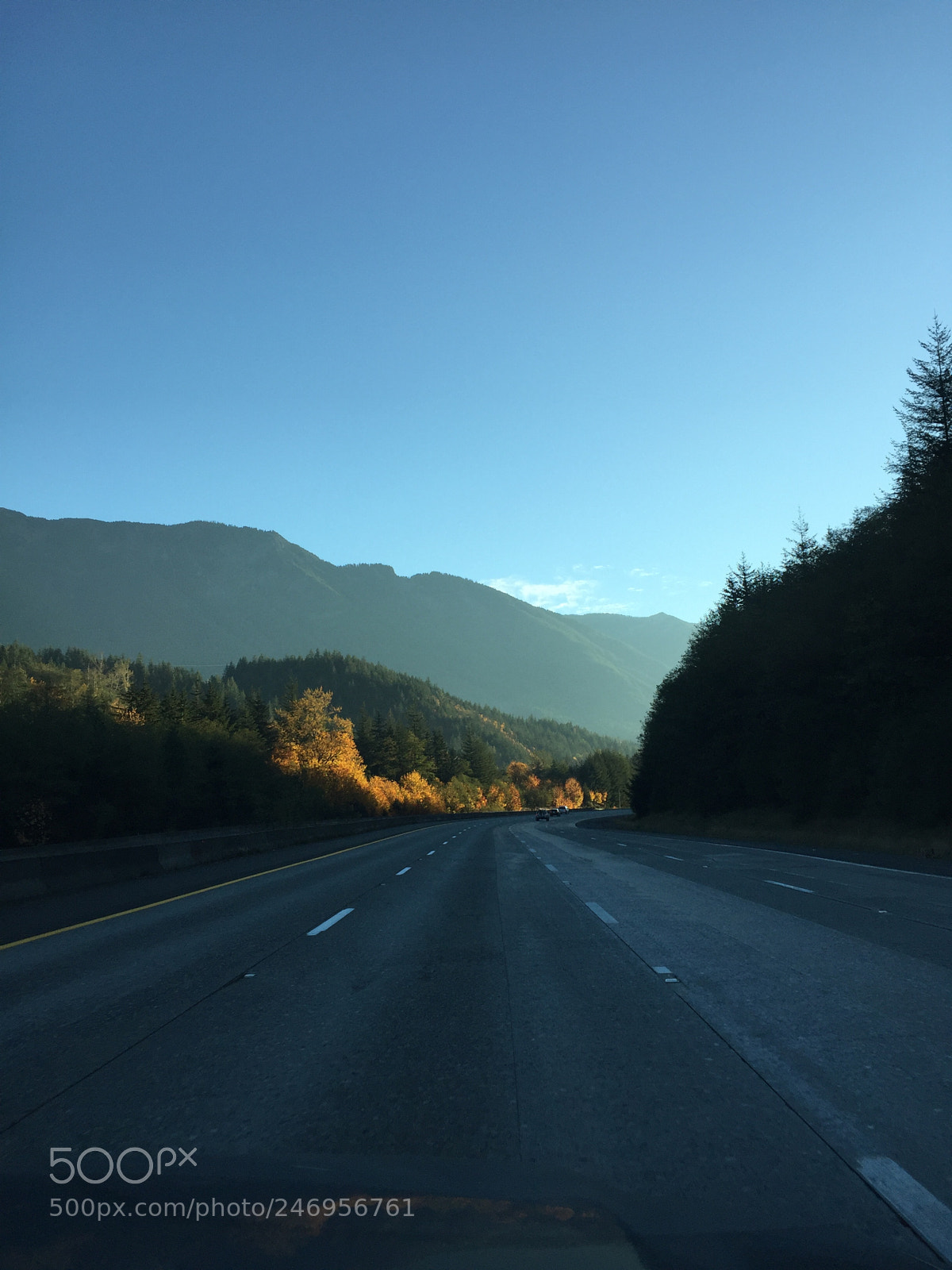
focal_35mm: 29
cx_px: 476
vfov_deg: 61.7
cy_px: 635
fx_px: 1063
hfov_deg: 48.2
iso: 32
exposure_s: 1/670
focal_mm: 4.15
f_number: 2.2
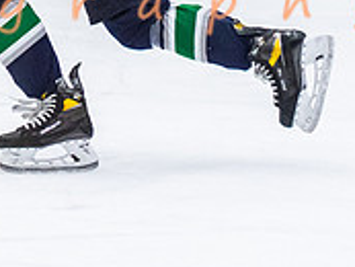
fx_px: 5696
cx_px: 85
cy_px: -191
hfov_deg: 3.6
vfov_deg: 2.7
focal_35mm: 555
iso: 1400
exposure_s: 1/640
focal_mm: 75
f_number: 2.8
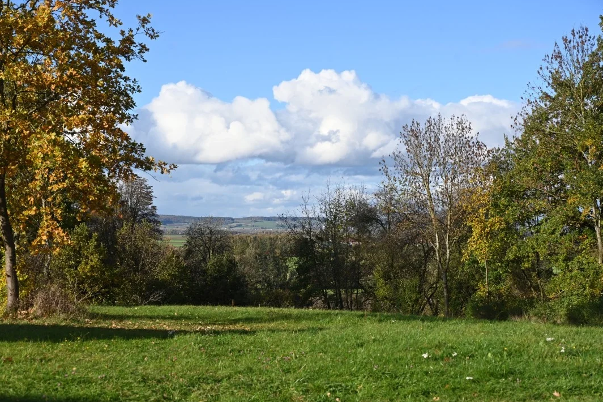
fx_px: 1189
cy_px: 200
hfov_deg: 28.5
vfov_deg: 19.2
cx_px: 302
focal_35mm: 71
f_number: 7.1
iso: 100
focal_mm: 70
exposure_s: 1/400
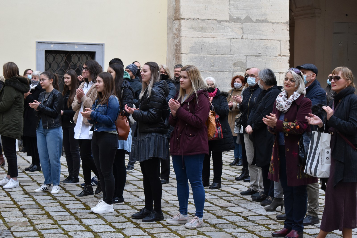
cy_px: 119
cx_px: 178
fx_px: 744
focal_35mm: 75
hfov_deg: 27.0
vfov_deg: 18.2
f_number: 5.6
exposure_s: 1/125
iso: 800
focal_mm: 50
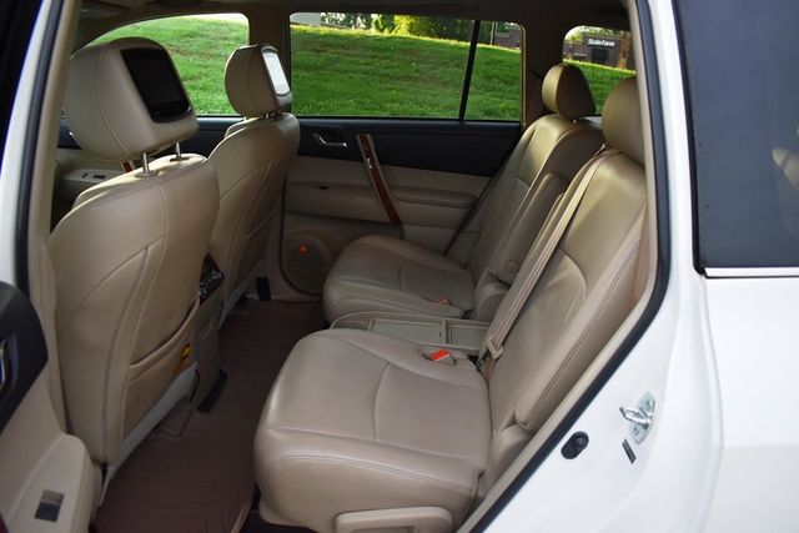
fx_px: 599
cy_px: 266
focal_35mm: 27
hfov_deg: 67.4
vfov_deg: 48.0
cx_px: 400
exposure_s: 1/160
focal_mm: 18
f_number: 3.5
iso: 800
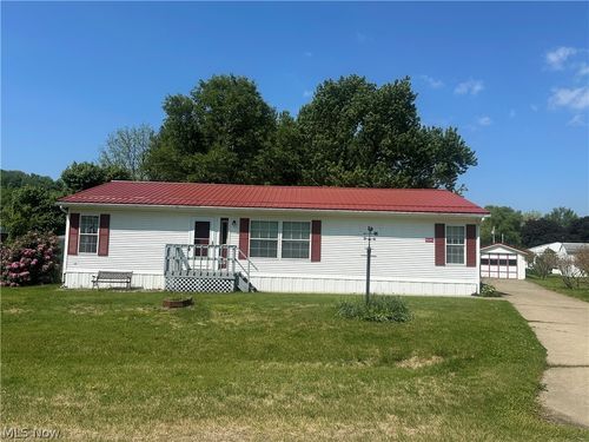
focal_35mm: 24
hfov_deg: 71.6
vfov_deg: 56.8
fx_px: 408
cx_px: 294
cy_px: 221
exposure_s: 1/6623
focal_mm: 6.86
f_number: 1.78
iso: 80
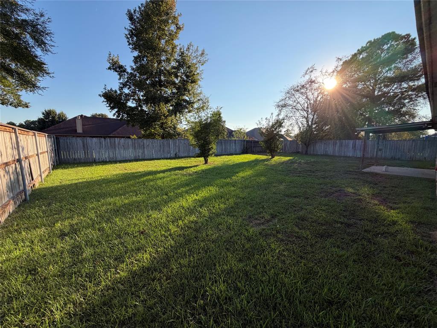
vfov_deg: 85.7
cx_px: 218
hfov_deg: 102.1
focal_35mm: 14
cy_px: 164
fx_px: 177
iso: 40
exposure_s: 1/694
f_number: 2.2
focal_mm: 2.22
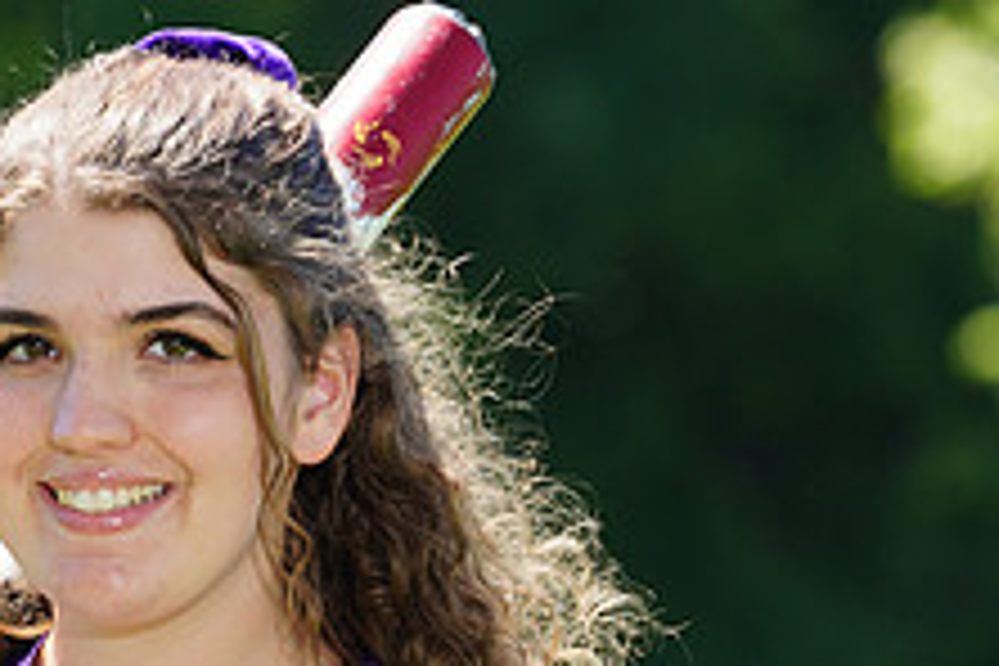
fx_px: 21754
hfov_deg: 2.6
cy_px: 909
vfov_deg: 1.8
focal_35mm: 784
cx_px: 171
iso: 200
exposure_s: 1/200
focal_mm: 300
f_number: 9
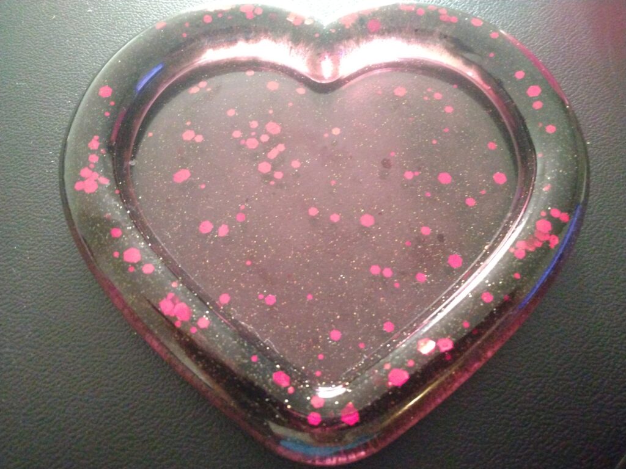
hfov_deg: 81.7
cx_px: 313
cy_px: 234
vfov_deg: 66.0
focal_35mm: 20
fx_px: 362
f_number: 2
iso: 2880
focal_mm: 3.54
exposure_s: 1/15
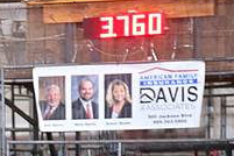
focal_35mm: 505
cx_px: -79
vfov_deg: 2.7
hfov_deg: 4.1
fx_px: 3282
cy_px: 212
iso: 1600
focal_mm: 175
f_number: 3.2
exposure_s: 1/250
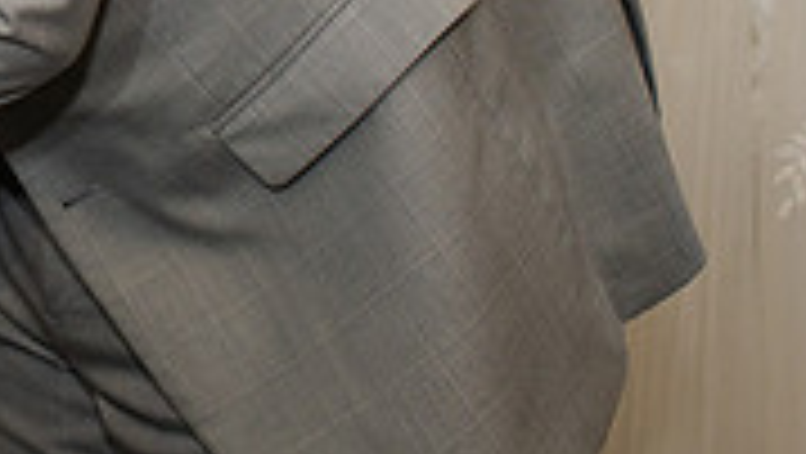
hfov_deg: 15.8
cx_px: -230
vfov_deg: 9.1
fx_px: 2759
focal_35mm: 129
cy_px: -326
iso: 800
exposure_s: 1/160
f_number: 3.2
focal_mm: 35
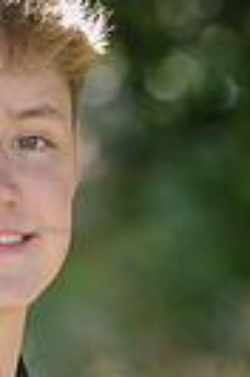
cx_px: -28
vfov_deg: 3.0
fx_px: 7109
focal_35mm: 679
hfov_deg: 2.0
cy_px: 411
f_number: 5.6
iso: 800
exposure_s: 1/320
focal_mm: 200
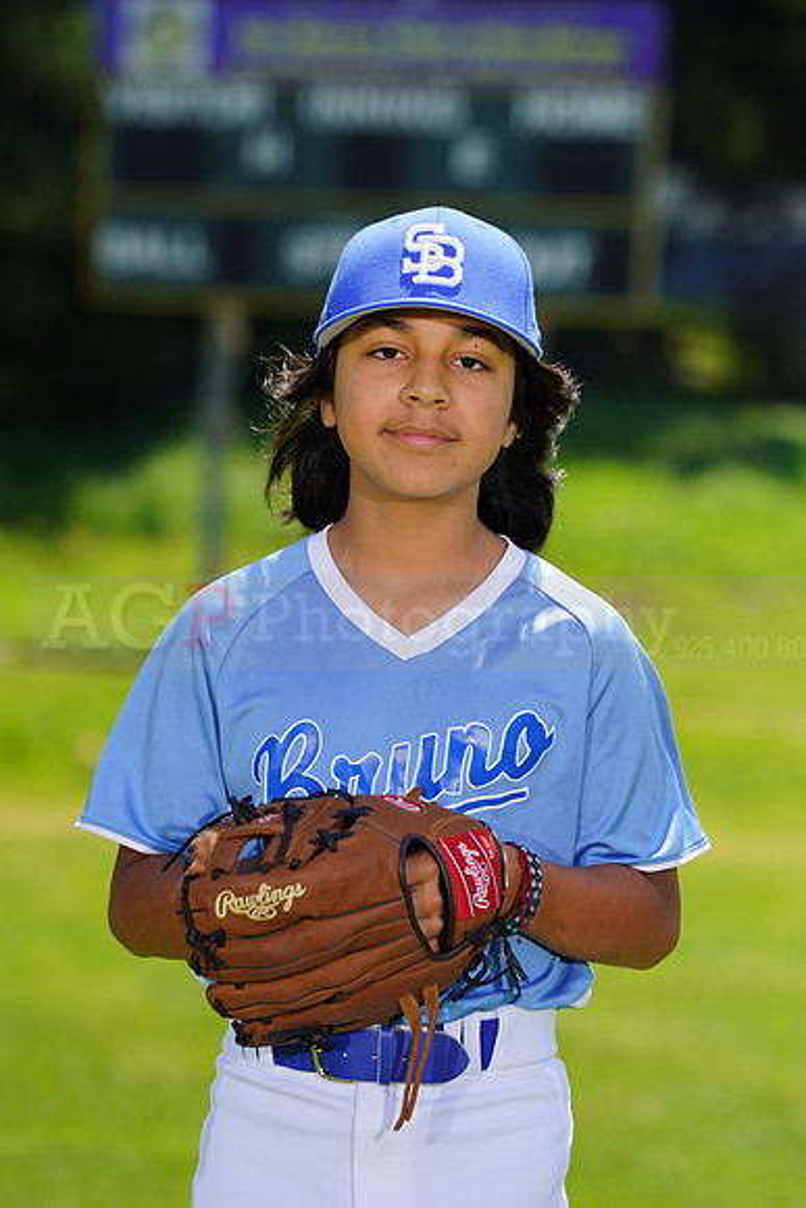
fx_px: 9095
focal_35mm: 271
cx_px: 403
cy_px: 604
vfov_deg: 7.6
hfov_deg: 5.1
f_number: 8
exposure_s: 1/250
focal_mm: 271
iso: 100
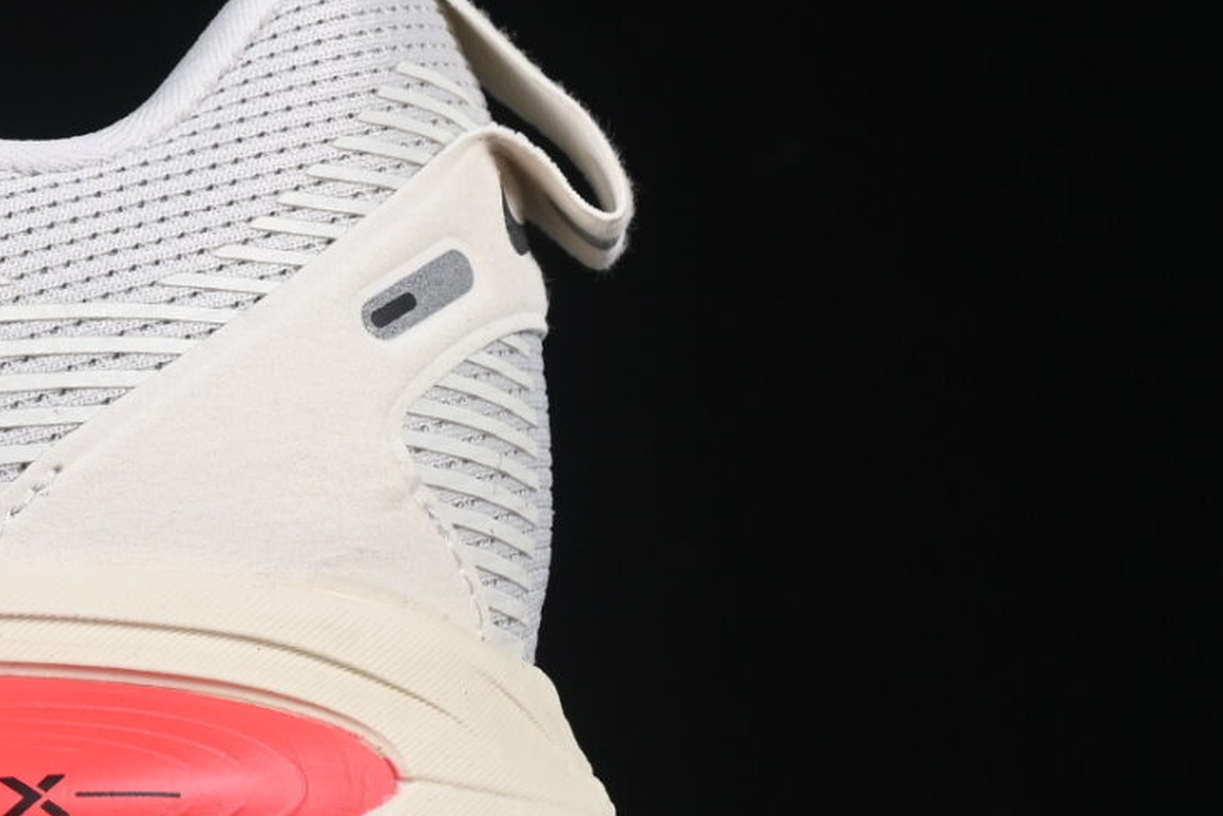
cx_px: -808
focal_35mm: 261
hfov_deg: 7.7
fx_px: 8868
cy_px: 278
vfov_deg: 5.3
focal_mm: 50
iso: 160
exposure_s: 1/80
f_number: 8
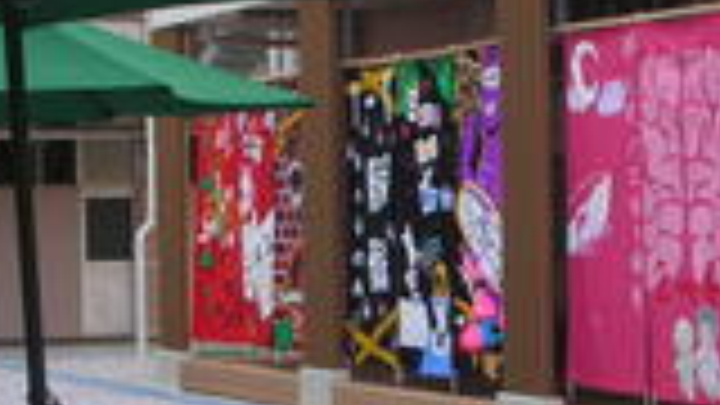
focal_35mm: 131
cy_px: 288
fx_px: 2501
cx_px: 472
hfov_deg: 16.4
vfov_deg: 9.2
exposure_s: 1/40
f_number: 3.2
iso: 50
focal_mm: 8
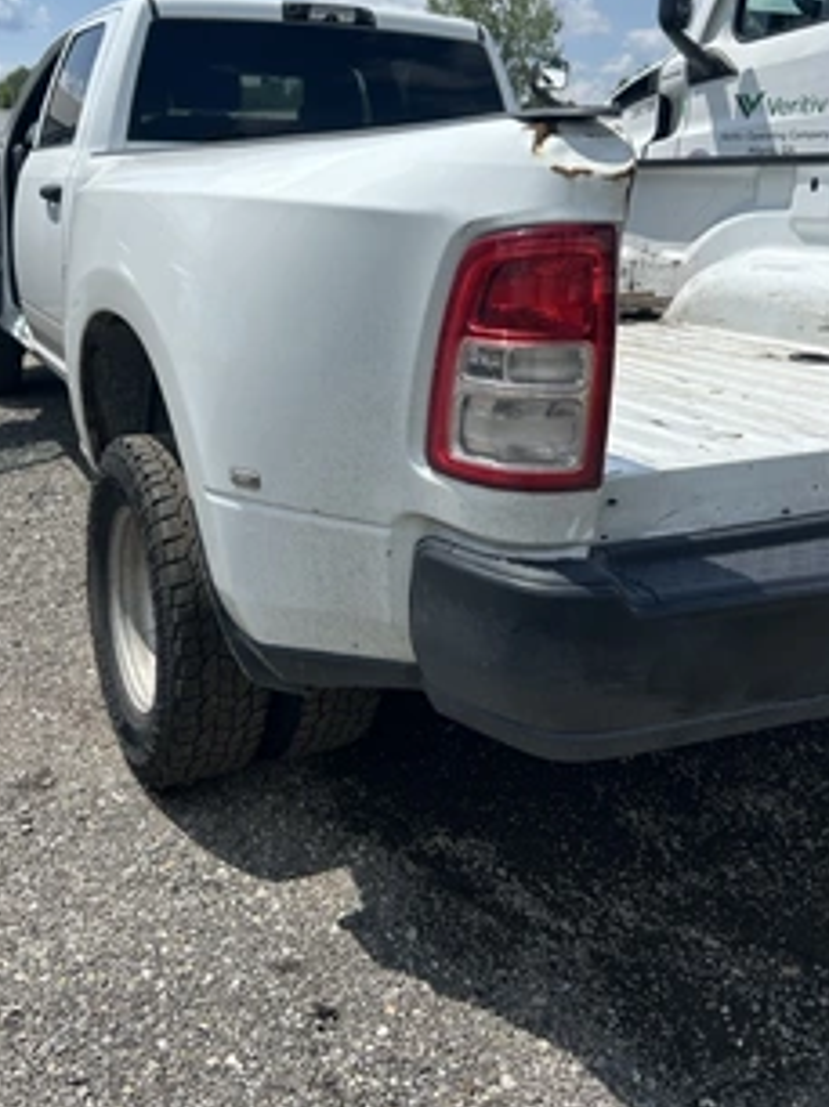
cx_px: 311
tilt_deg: -13.0
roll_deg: -1.6
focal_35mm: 34
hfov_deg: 41.4
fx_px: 1087
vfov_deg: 53.3
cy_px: 405
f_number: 1.5
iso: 50
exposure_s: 1/6579
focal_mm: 5.7
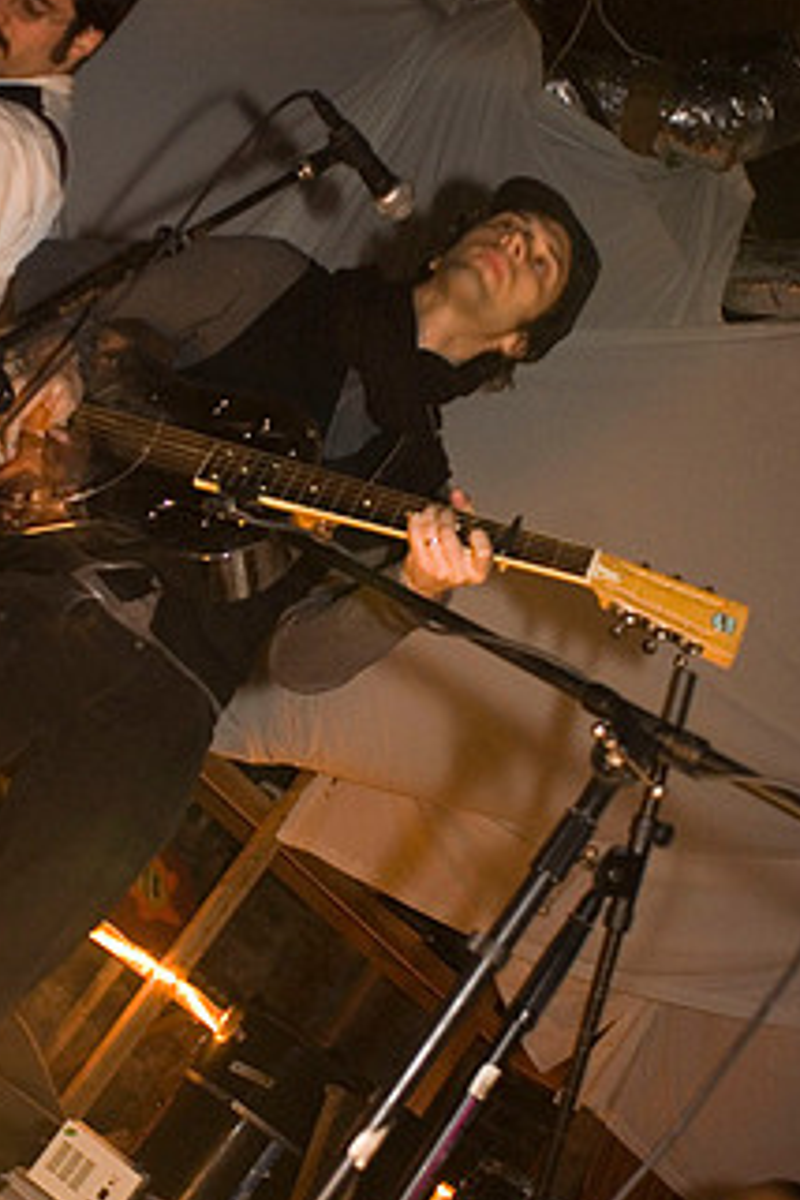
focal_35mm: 42
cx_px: 290
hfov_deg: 31.7
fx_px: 1400
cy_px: 692
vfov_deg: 46.3
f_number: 2.8
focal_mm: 20
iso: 1600
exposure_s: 1/13
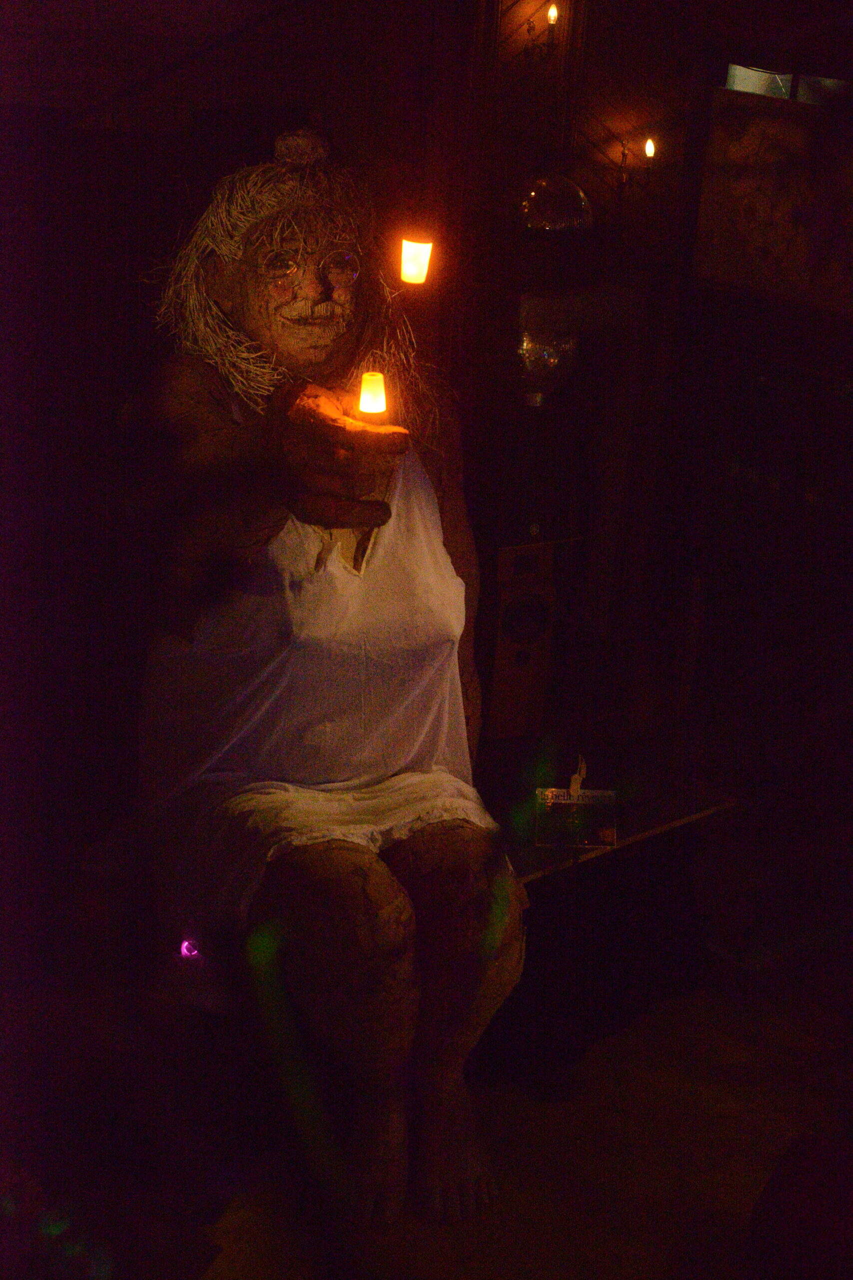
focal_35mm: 50
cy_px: 640
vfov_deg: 39.6
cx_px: 426
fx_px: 1777
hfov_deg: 27.0
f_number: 5
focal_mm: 50
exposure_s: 1/640
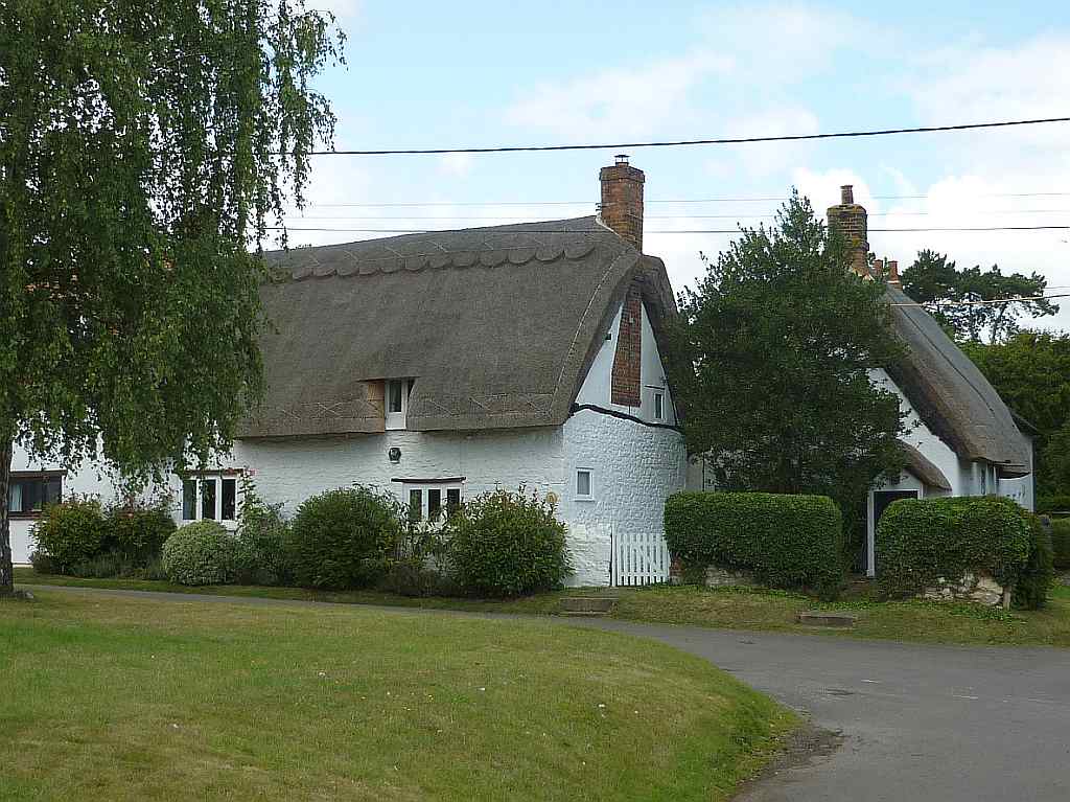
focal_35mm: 33
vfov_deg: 42.9
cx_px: 535
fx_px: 1020
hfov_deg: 55.4
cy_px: 401
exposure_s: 1/800
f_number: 2.8
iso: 80
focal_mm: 5.5
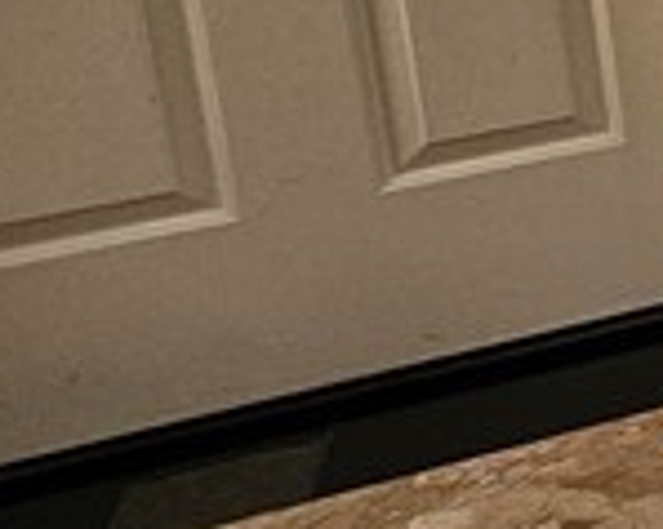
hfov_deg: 10.5
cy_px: -325
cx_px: 2149
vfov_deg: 15.8
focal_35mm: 87
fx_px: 1706
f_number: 2.2
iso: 80
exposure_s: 1/120
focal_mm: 2.2
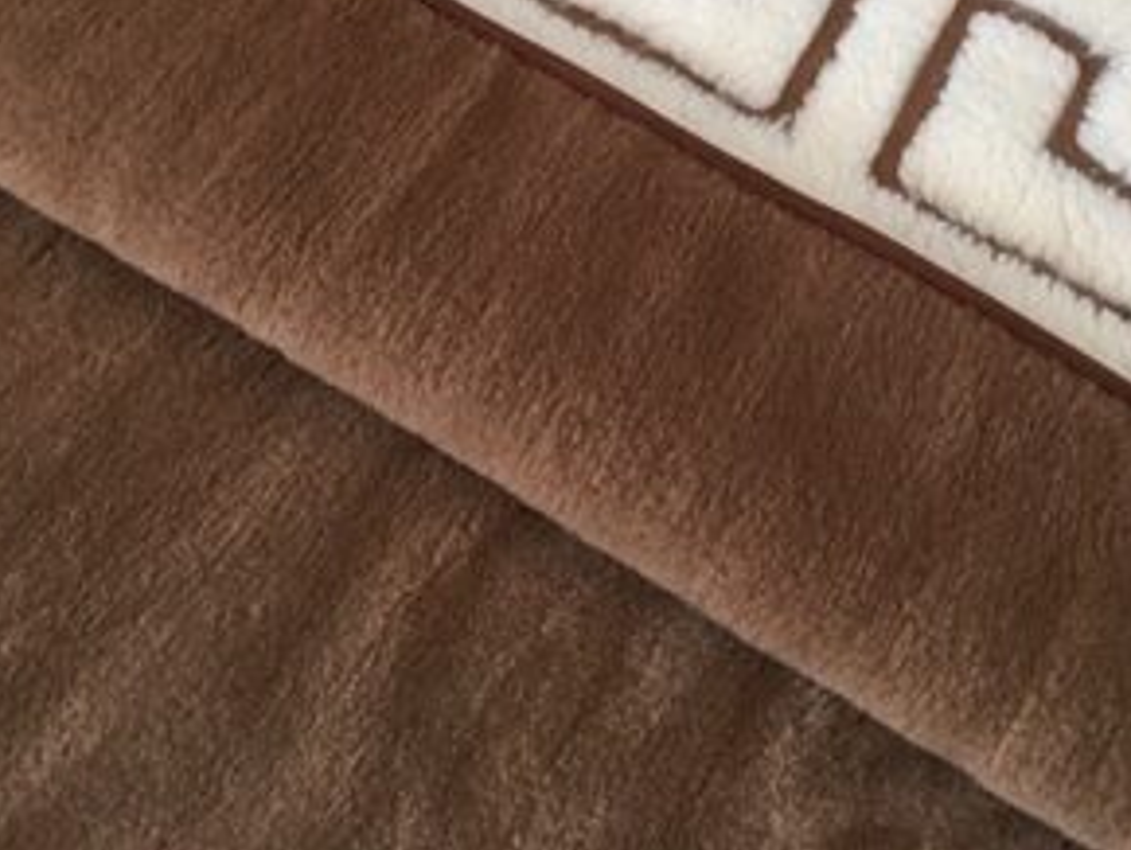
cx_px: 749
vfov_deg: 23.4
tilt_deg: -55.6
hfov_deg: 31.9
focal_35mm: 60
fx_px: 1962
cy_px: -16
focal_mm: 4.15
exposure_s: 1/33
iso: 50
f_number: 2.2
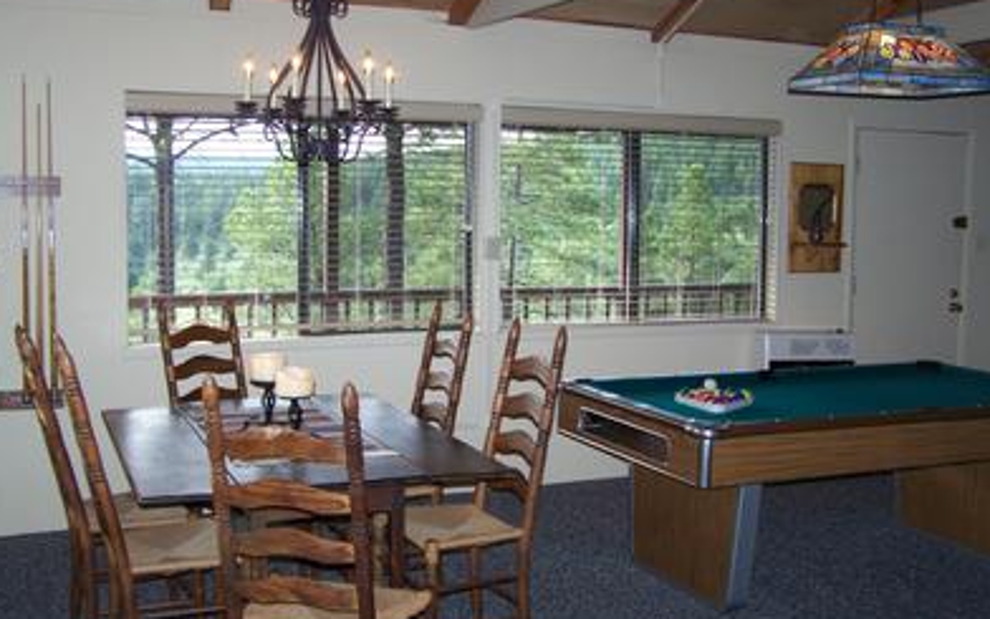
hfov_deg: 48.2
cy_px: 299
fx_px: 1106
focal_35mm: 41
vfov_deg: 31.2
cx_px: 491
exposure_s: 1/60
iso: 160
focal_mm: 6.3
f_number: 2.8
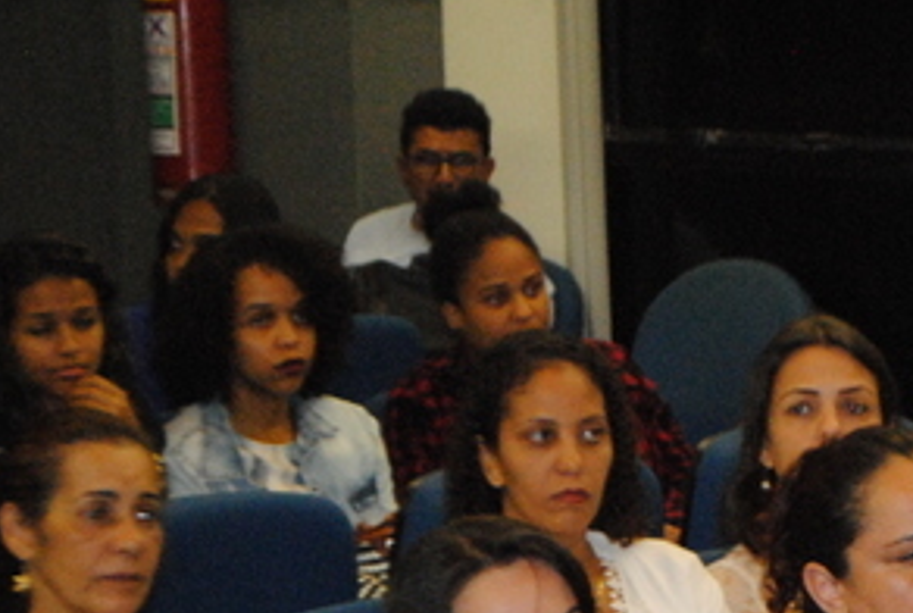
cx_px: 1022
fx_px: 5006
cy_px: 626
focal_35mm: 197
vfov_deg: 7.0
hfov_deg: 10.3
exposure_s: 1/30
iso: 1600
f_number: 5.6
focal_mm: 48
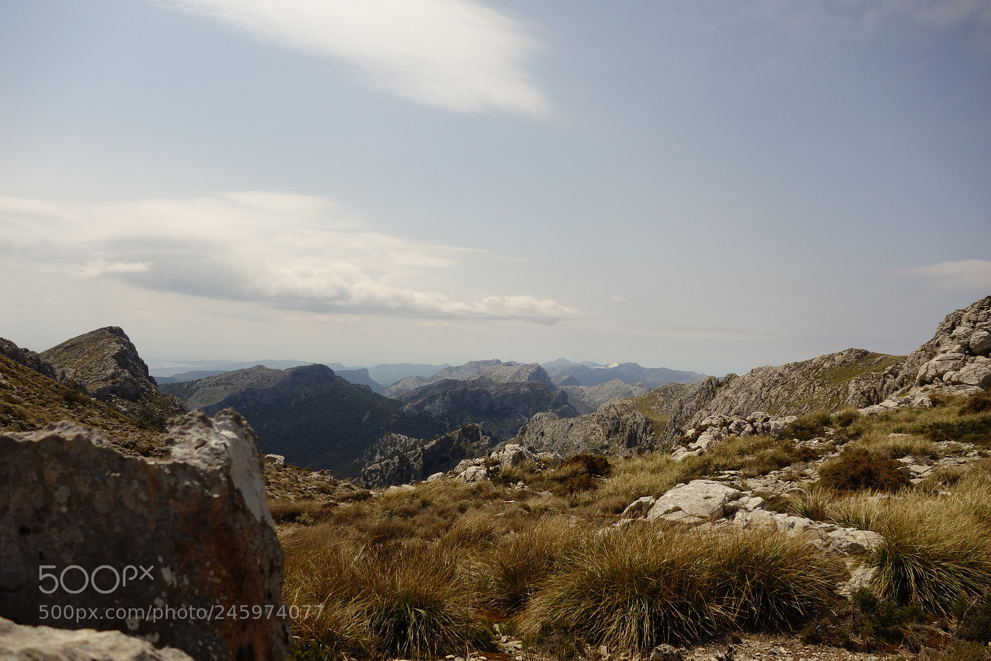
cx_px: 496
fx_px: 1018
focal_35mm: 37
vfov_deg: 35.9
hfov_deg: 51.9
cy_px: 330
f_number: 6.3
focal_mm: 13.58
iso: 125
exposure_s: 1/800
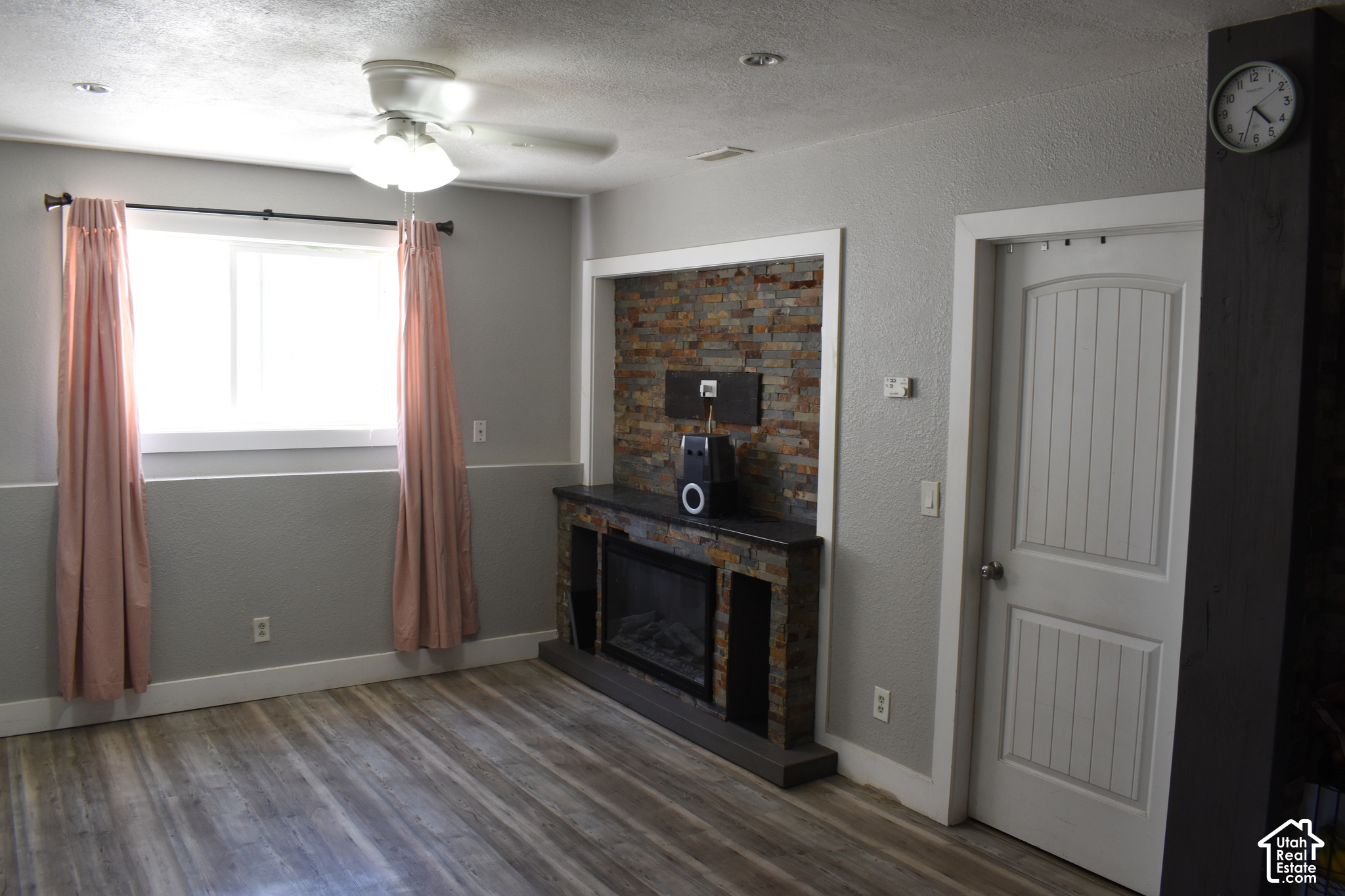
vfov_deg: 47.9
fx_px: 1009
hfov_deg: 67.4
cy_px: 448
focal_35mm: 27
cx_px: 672
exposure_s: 1/25
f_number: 9
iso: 450
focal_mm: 18
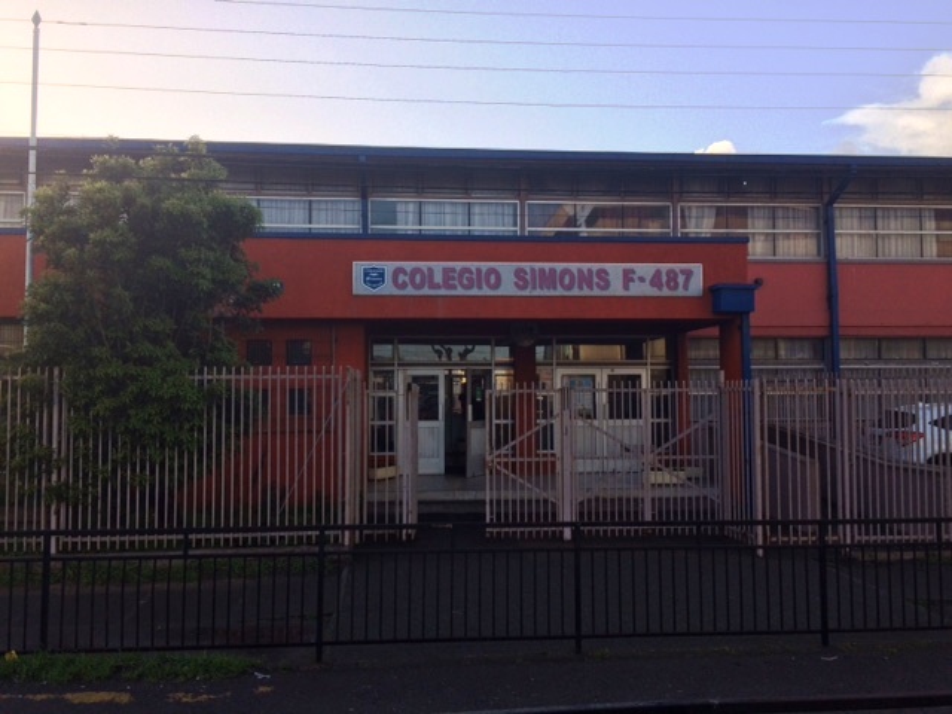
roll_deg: +1.3
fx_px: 798
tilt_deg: +3.8
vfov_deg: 48.2
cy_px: 357
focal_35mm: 29
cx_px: 476
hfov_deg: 61.7
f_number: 2.2
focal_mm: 4.15
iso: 32
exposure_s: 1/672
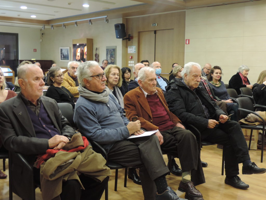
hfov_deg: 43.9
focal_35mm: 43
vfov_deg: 33.6
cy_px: 100
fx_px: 330
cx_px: 133
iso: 400
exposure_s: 1/13
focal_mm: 7.6
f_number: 3.4
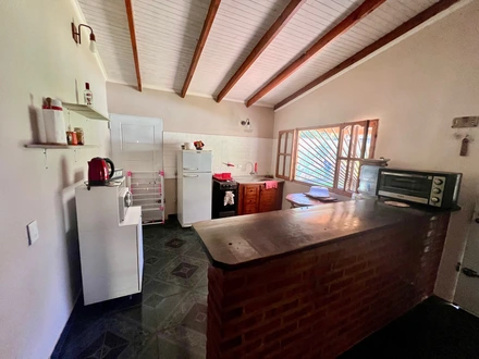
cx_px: 240
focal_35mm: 13
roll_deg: -2.7
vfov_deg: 89.9
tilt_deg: -9.4
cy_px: 180
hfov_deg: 106.2
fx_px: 180
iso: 320
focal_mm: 1.57
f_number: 1.8
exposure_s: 1/60
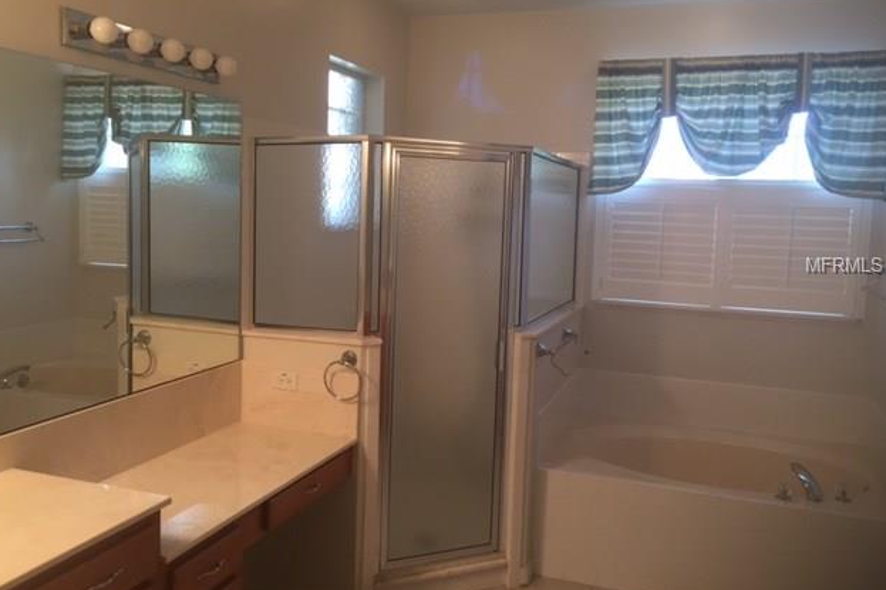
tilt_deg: -4.3
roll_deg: -2.3
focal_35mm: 31
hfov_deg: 60.3
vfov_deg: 42.3
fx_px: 763
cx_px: 437
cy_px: 266
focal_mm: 4.15
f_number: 2.2
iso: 64
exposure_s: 1/30
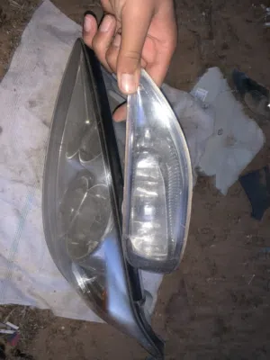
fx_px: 270
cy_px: 180
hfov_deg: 53.1
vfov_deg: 67.3
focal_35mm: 26
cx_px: 135
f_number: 1.8
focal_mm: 4.25
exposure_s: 1/4
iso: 50
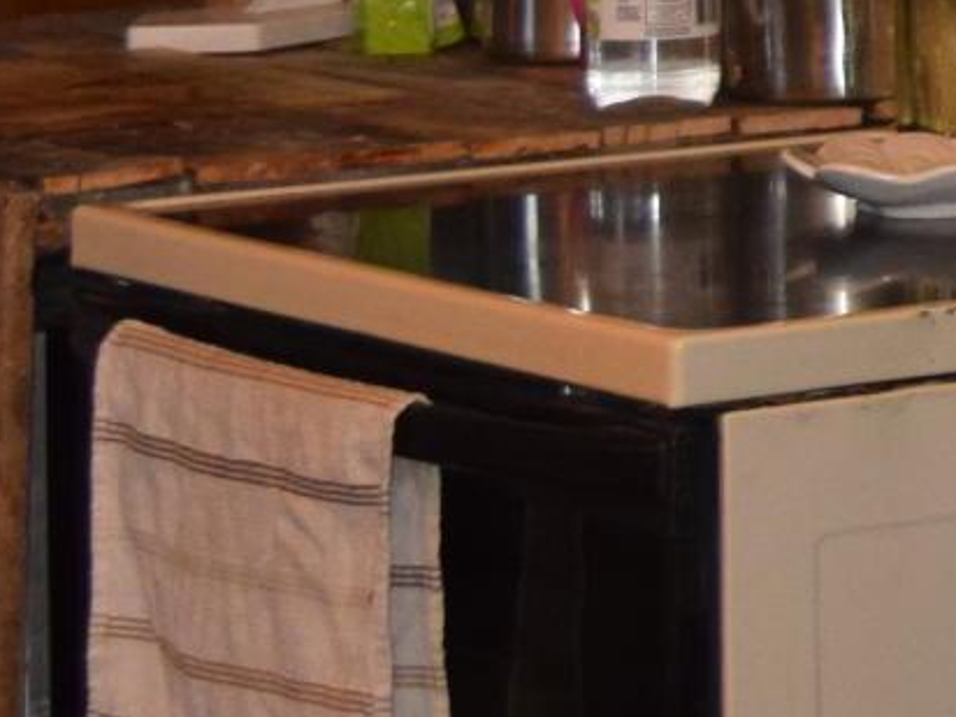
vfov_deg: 5.1
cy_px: -729
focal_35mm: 284
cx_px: 3191
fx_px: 7830
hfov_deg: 6.2
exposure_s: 1/100
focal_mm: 27
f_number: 5
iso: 800
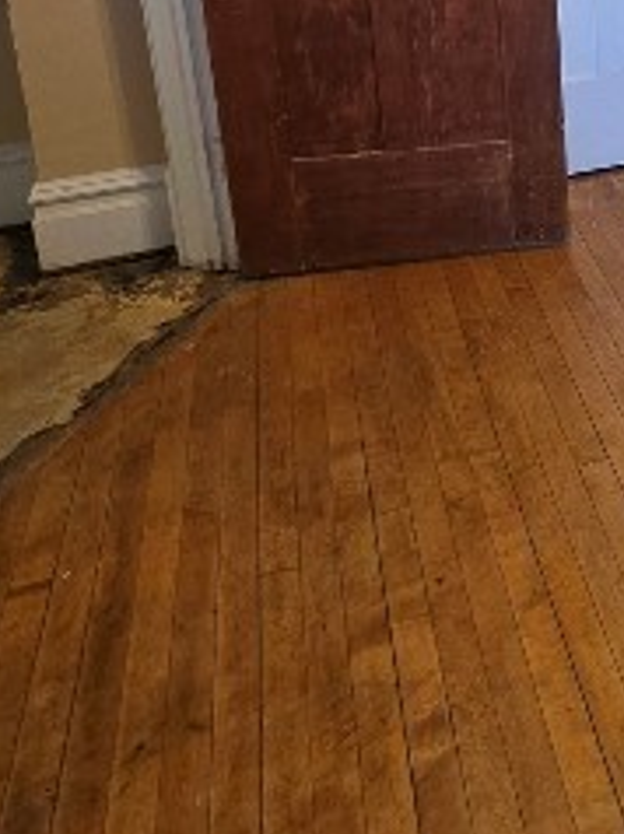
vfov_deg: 39.4
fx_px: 1011
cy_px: -7
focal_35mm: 42
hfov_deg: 26.7
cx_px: 887
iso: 250
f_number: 1.9
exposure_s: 1/120
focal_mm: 2.2
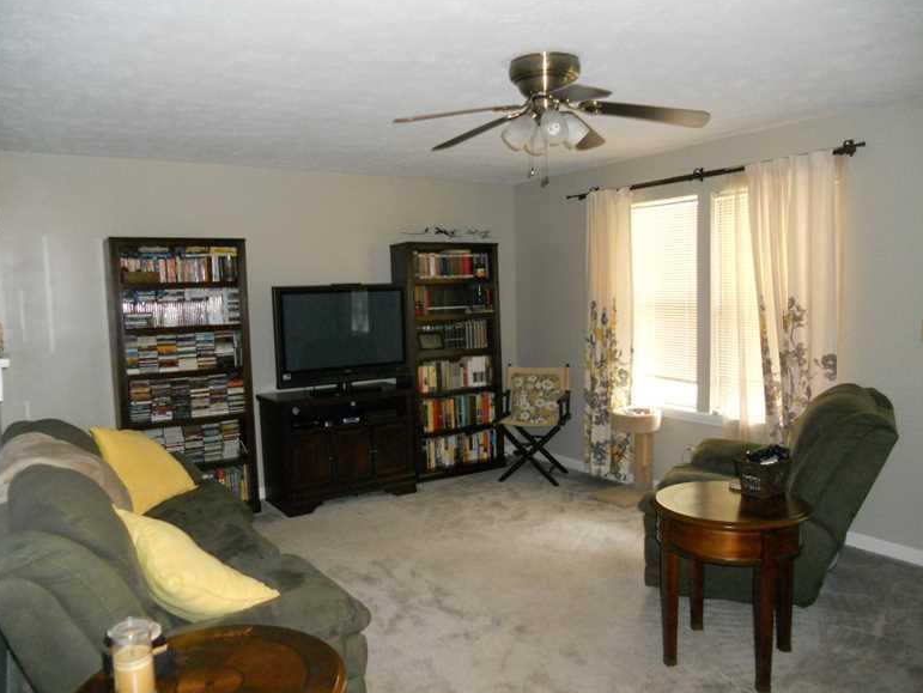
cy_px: 344
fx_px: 747
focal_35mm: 28
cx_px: 454
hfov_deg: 63.4
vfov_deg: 49.8
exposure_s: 1/25
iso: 500
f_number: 3.2
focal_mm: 4.9
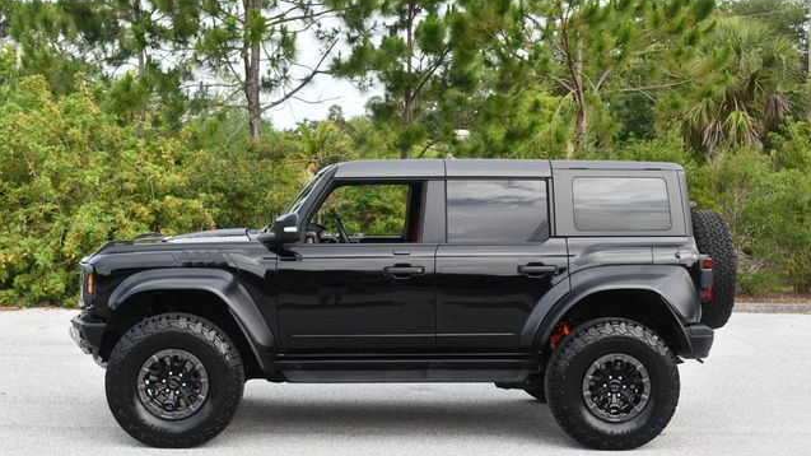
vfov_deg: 20.4
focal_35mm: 59
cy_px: 241
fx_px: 1268
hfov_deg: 35.5
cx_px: 406
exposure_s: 1/250
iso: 200
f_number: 5.6
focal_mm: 28
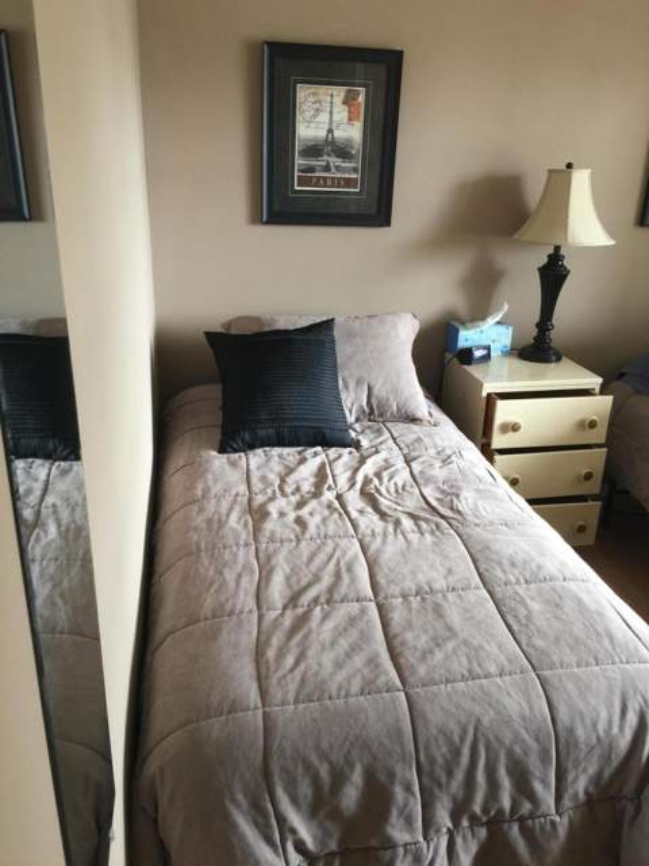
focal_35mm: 29
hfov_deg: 48.2
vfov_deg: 61.7
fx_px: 725
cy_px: 433
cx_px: 324
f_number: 2.2
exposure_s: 1/15
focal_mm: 4.15
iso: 40
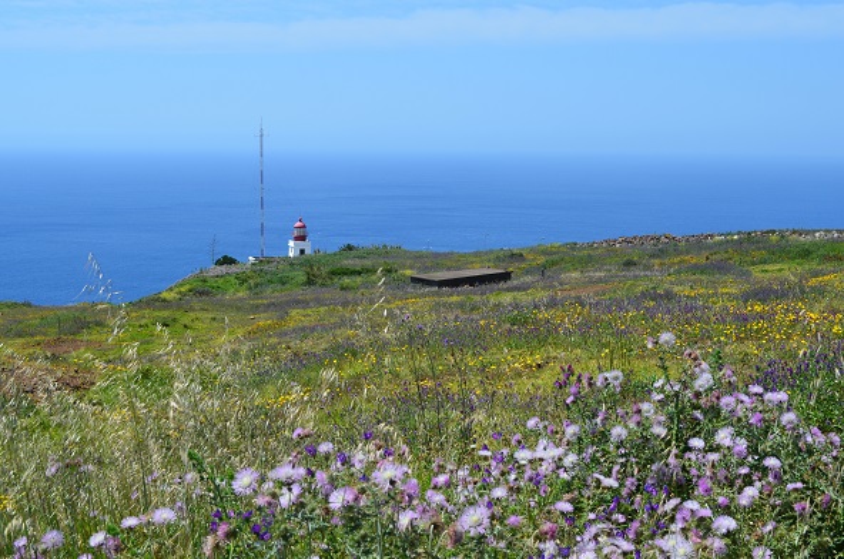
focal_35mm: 52
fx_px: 1228
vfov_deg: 25.6
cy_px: 280
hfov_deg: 37.9
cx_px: 422
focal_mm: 35
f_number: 11
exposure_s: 1/160
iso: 100
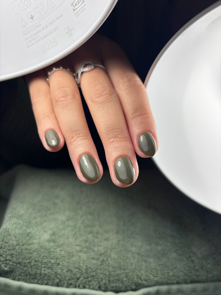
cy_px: 148
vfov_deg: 67.3
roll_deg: -5.3
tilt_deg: -27.3
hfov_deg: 53.1
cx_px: 110
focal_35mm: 26
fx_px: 221
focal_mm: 5.96
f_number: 1.6
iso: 50
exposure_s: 1/1037
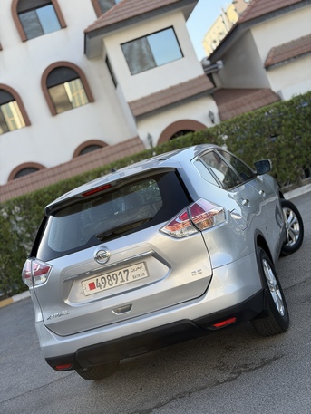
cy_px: 207
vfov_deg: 39.6
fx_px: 575
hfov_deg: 30.3
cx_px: 156
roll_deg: +21.0
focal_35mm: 48
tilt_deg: -4.7
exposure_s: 1/1377
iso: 64
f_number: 1.78
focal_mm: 6.76
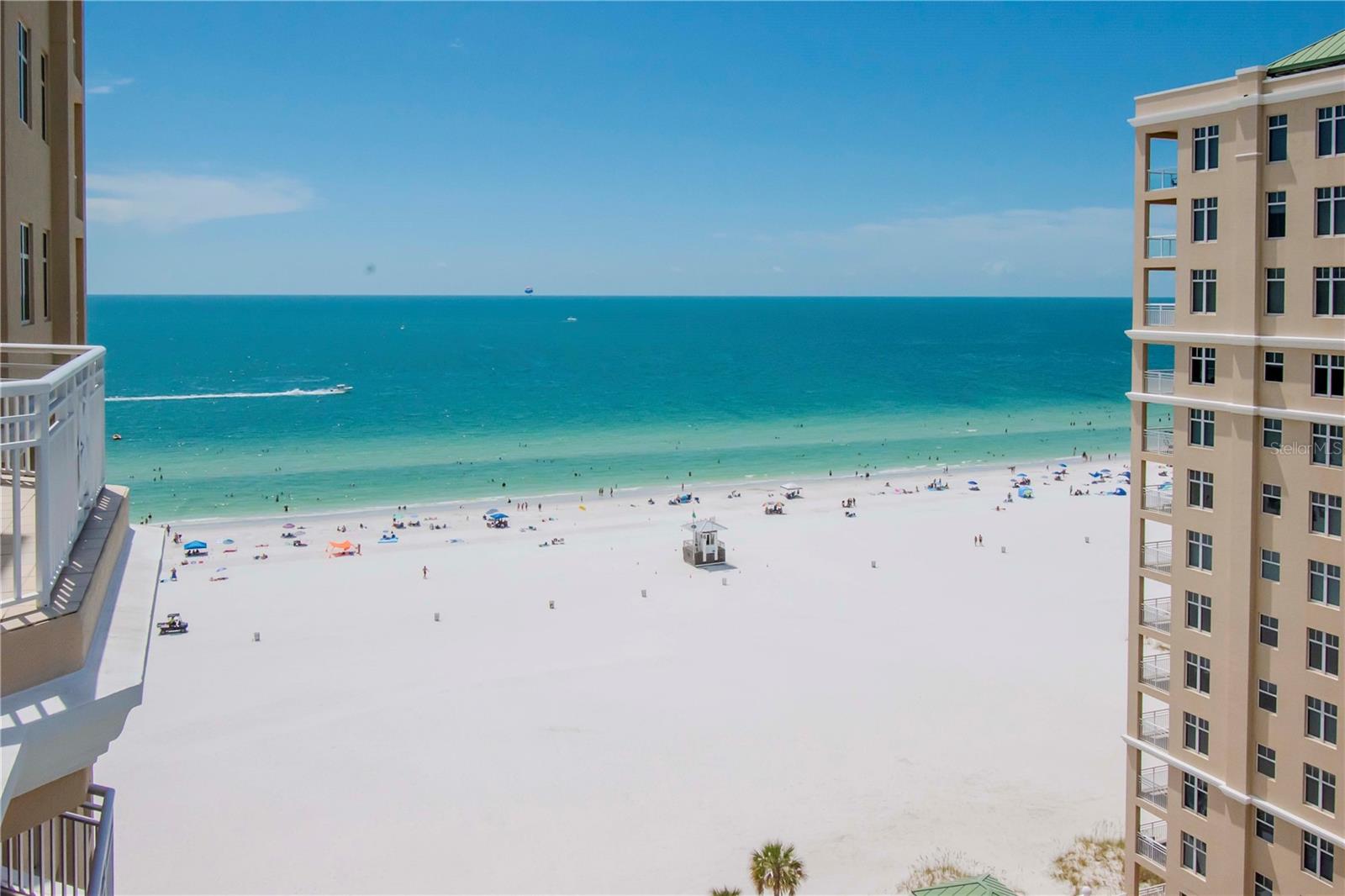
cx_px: 672
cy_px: 448
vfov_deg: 43.6
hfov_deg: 61.9
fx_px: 1121
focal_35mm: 30
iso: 800
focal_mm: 20
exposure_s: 1/2000
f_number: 20
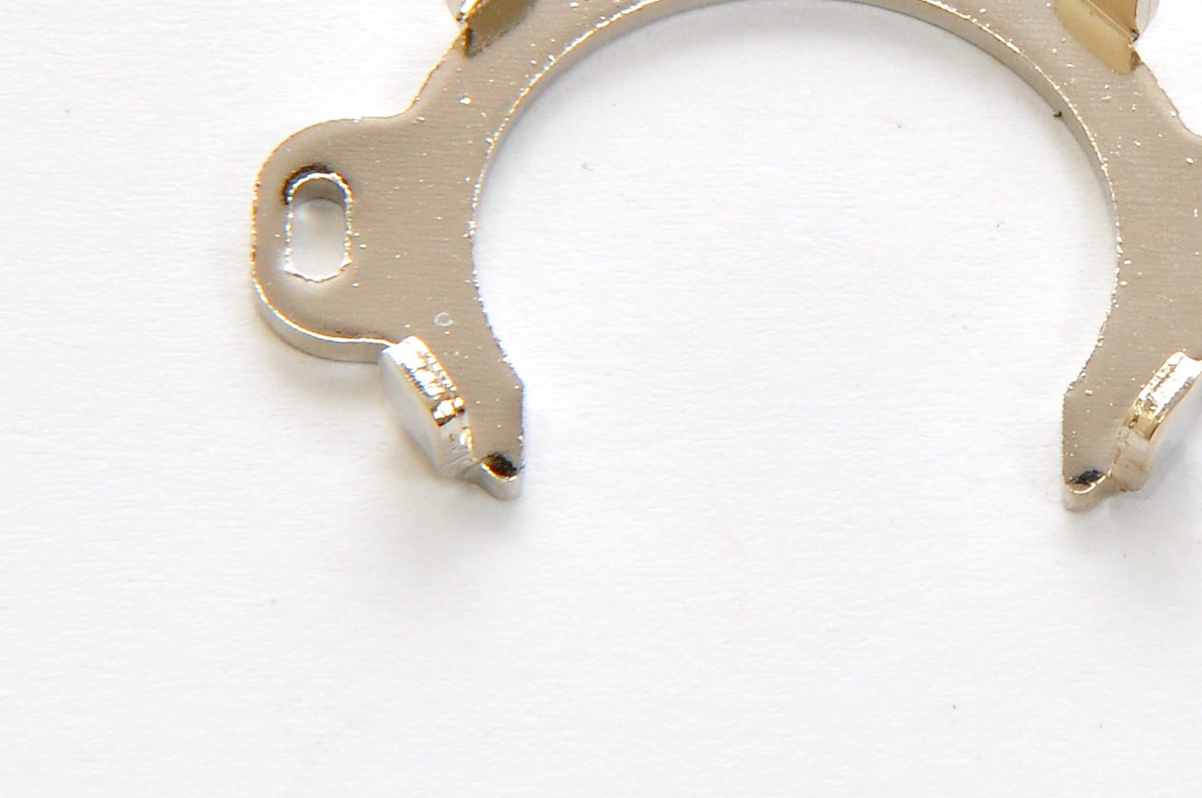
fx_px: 31411
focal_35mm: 942
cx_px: 1237
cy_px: 136
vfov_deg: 1.5
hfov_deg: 2.2
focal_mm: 200
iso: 400
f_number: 22
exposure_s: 1/60
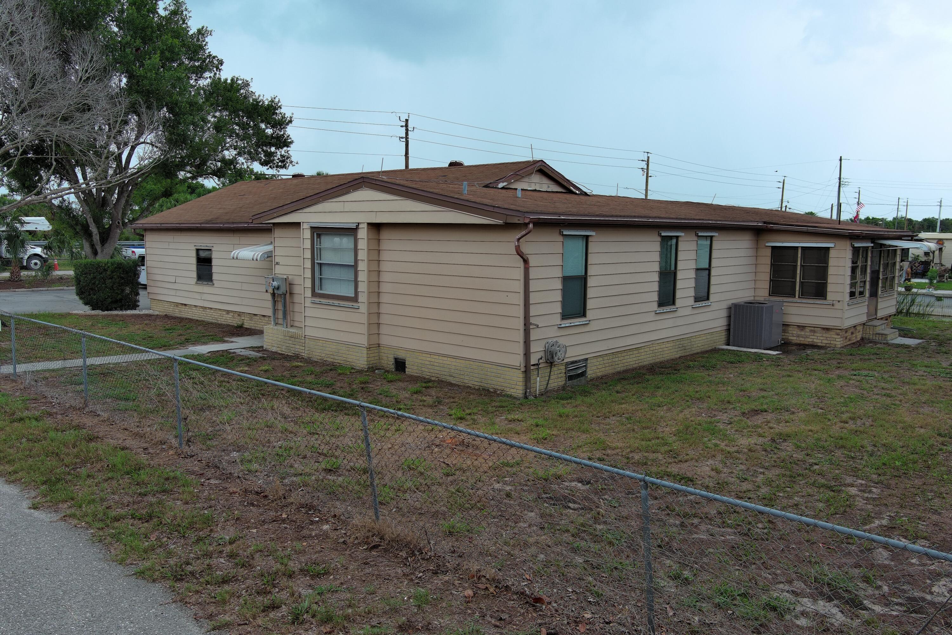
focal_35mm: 29
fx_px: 767
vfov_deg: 45.0
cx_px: 476
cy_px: 318
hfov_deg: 63.7
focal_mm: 10.57
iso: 100
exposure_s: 1/567
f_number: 2.8
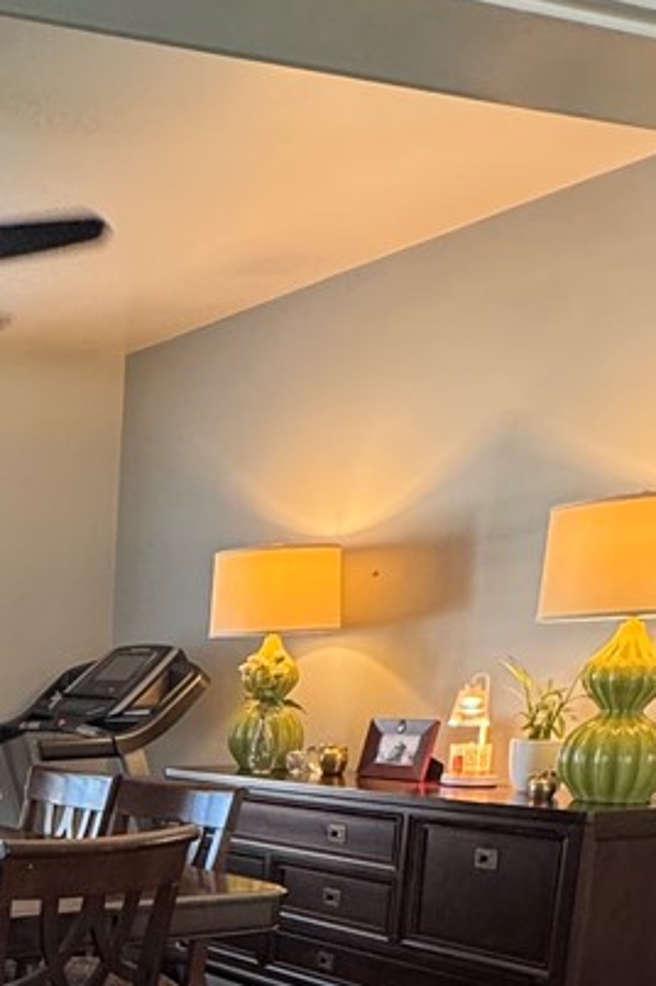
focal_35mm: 37
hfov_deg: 29.1
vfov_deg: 49.4
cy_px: 765
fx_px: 1013
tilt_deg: -13.1
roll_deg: +1.5
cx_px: -196
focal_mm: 2.22
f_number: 2.2
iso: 320
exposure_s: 1/60
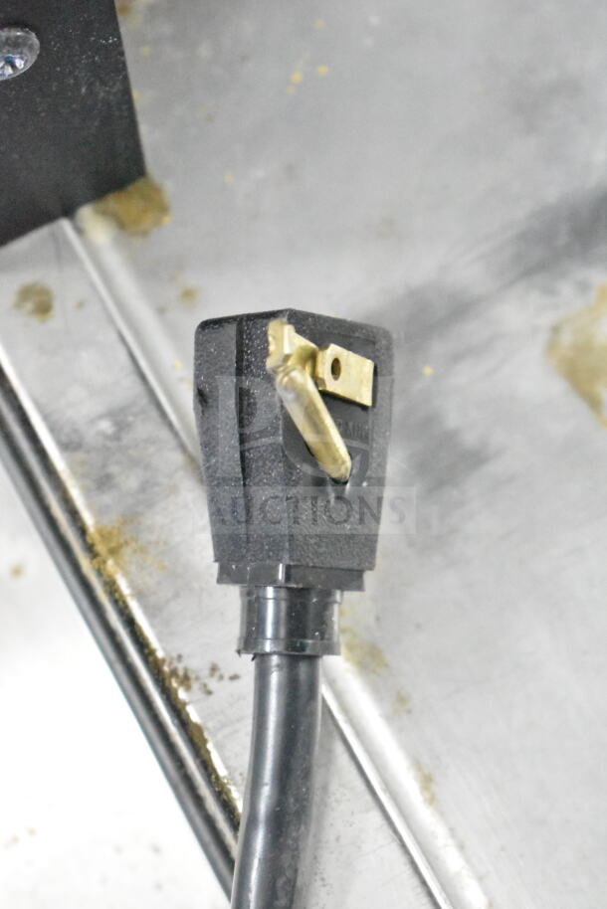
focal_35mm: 82
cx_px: 304
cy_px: 454
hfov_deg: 16.6
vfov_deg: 24.6
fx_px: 2085
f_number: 5.6
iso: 25600
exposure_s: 1/50
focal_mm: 55
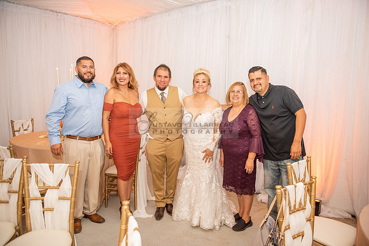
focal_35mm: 24
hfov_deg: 73.7
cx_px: 184
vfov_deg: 53.2
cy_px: 123
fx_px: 246
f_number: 2.8
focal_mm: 24
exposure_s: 1/160
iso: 1000
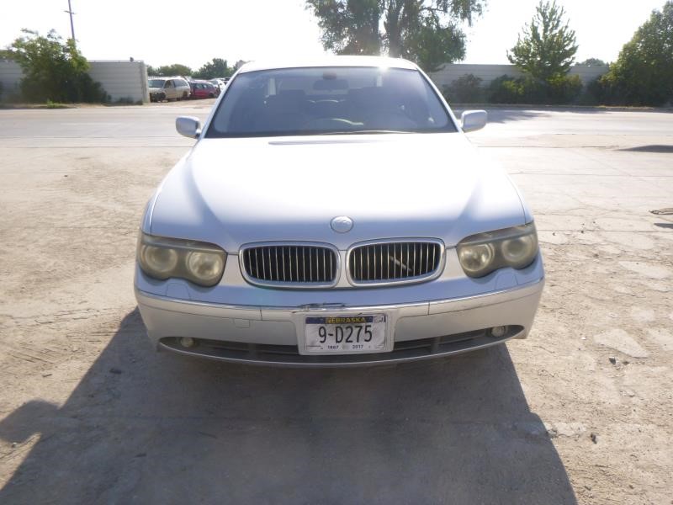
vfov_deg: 54.9
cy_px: 252
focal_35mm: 25
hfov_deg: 69.4
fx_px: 486
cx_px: 336
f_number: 3.9
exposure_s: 1/320
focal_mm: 4.5
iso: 100
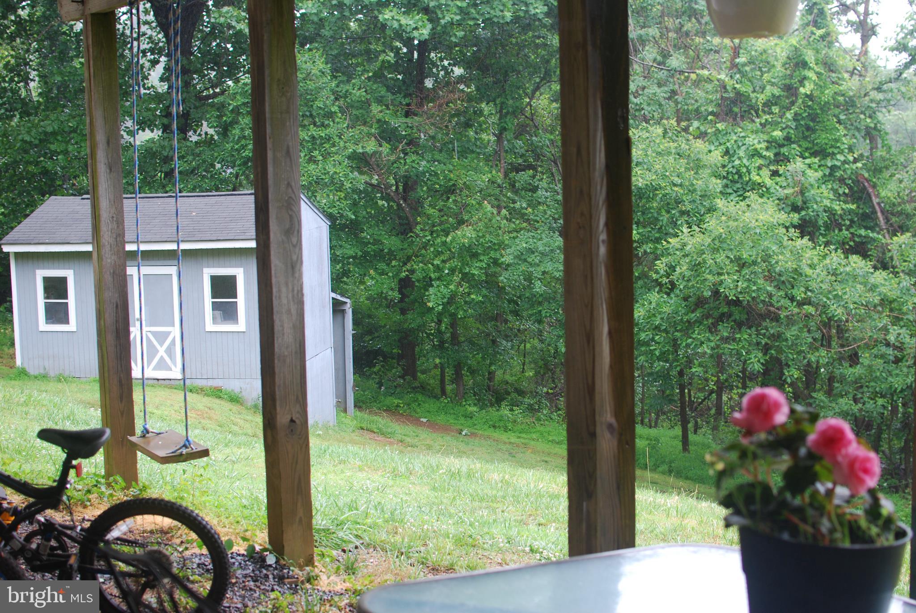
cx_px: 458
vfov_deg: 25.8
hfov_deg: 37.8
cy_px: 306
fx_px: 1337
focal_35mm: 52
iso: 200
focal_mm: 35
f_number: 3.5
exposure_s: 1/50
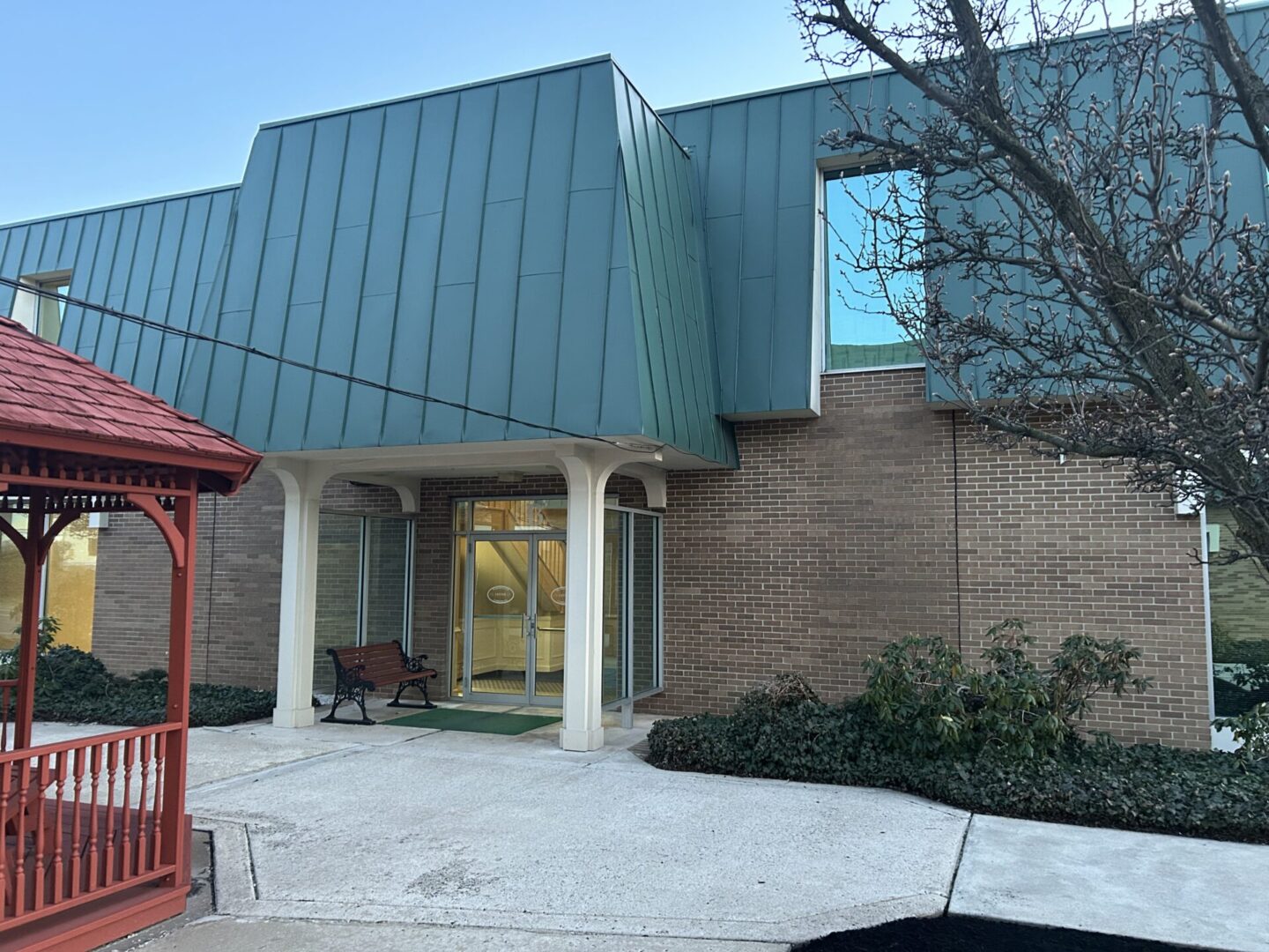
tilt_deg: +5.2
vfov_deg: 53.1
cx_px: 634
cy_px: 476
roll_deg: -0.2
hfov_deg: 67.3
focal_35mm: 26
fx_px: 953
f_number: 1.5
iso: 400
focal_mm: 5.7
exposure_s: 1/40
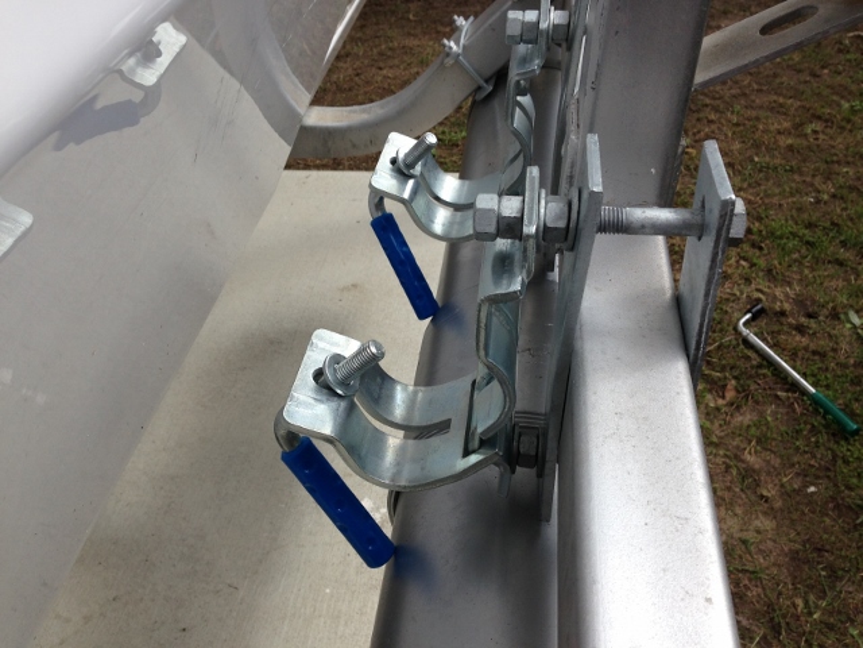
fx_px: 823
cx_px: 432
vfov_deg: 42.9
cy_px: 324
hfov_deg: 55.4
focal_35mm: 33
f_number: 2.4
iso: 50
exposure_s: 1/459
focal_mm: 4.13
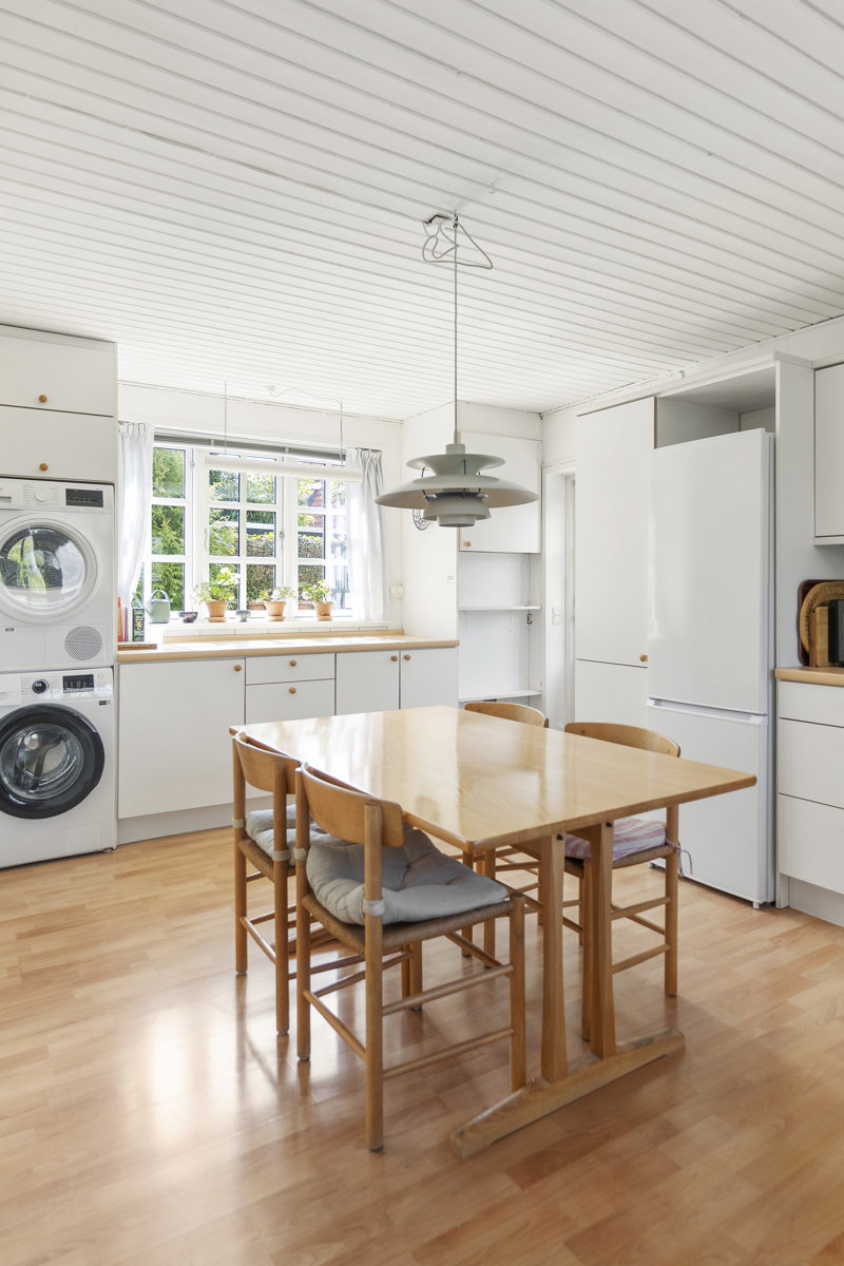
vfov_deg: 84.0
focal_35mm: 20
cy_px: 633
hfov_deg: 61.9
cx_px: 422
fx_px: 703
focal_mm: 20
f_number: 4
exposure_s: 1/160
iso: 1600
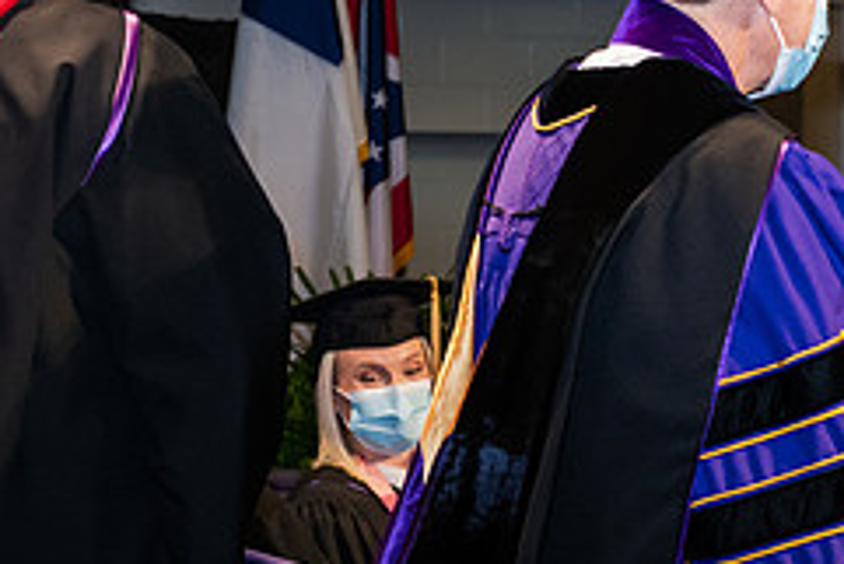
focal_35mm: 149
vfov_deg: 9.2
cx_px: 900
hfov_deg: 13.5
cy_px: 247
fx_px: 3495
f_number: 6.3
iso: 1600
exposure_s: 1/200
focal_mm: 62
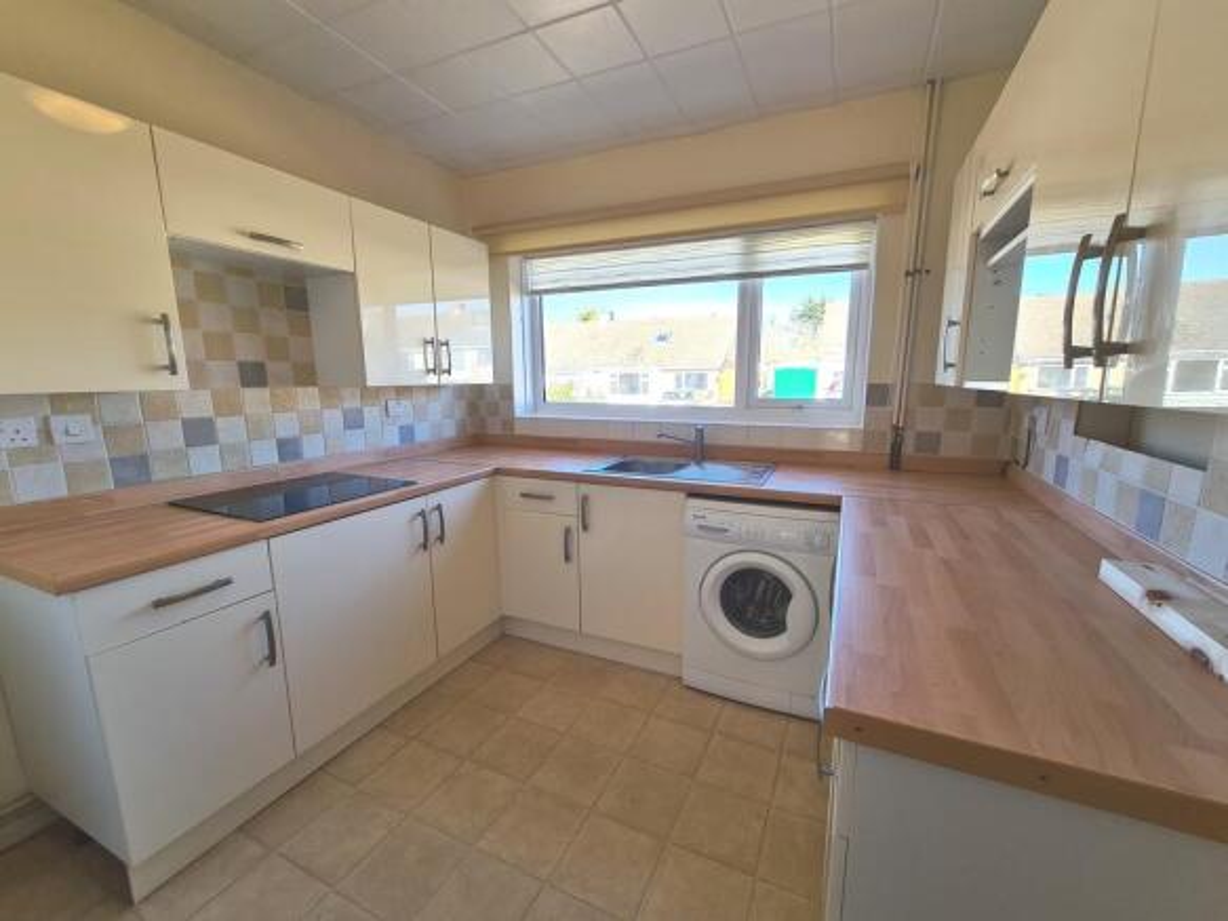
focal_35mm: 13
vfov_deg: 89.9
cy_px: 460
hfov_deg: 106.2
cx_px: 614
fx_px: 461
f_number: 2.2
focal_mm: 2.2
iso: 50
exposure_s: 1/147
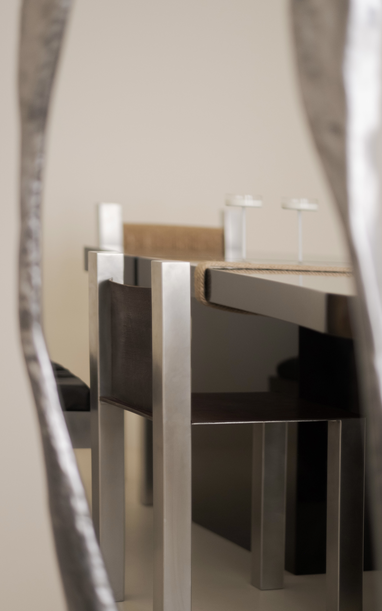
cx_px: 181
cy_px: 314
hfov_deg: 14.4
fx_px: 1516
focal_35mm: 91
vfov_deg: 22.8
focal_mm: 56
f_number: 1.2
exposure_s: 1/125
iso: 800
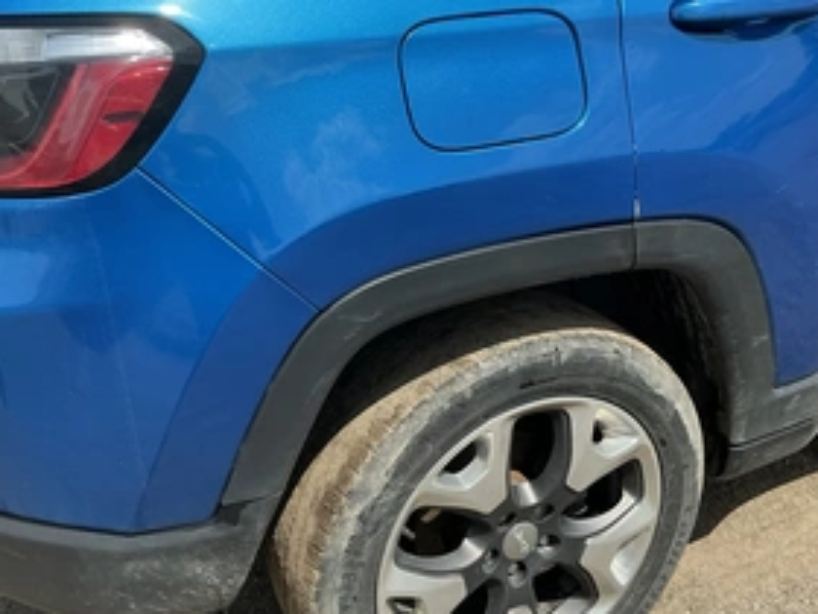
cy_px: 251
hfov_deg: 46.7
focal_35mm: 40
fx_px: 945
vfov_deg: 35.9
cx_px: 371
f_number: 1.8
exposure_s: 1/1412
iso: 25
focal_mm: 3
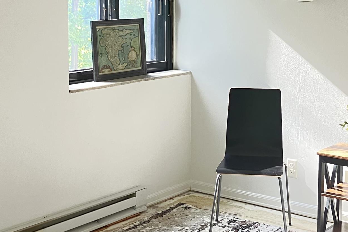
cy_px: 54
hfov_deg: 27.9
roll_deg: +0.4
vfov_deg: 18.8
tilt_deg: -5.0
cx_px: 236
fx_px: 696
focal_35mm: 72
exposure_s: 1/60
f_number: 1.8
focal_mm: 3.99
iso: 125
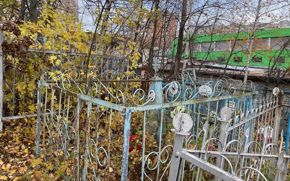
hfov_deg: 66.5
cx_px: 146
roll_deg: -2.3
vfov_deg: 44.5
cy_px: 90
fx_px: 221
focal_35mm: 28
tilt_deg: -4.4
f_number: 1.8
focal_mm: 4.25
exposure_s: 1/172
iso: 32
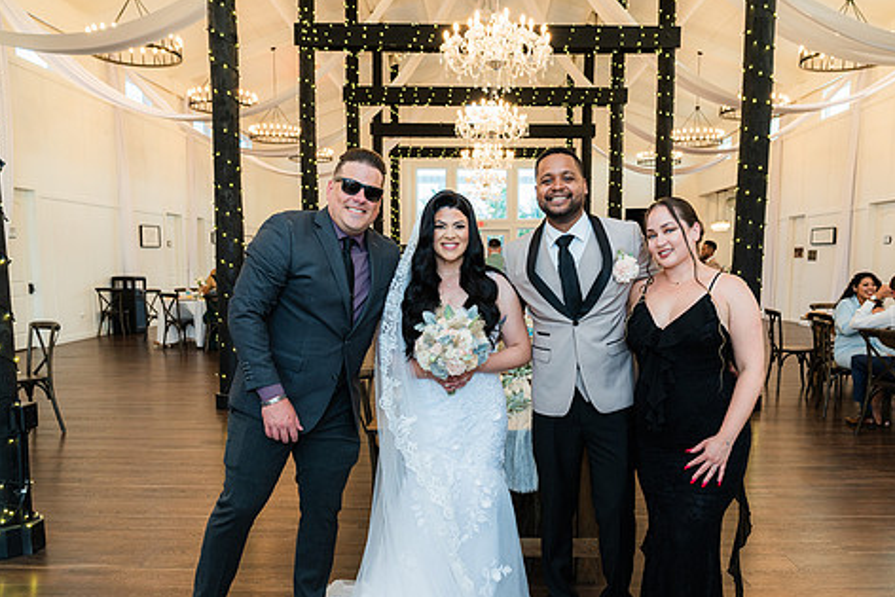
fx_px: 746
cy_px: 359
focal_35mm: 30
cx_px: 482
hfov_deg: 61.8
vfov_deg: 43.4
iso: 400
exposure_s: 1/60
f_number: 4
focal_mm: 24
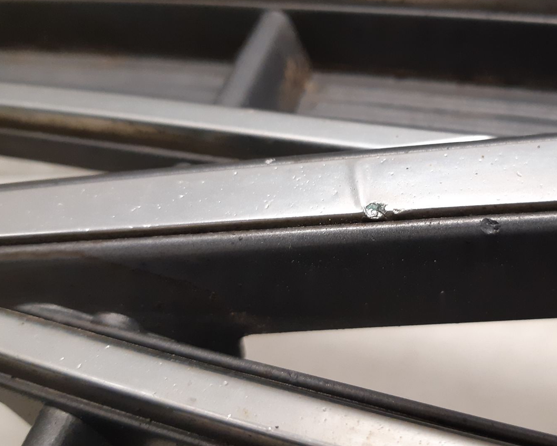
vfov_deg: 38.1
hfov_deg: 46.2
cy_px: 188
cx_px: 366
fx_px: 643
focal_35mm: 39
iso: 200
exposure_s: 1/33
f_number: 1.7
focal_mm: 3.93
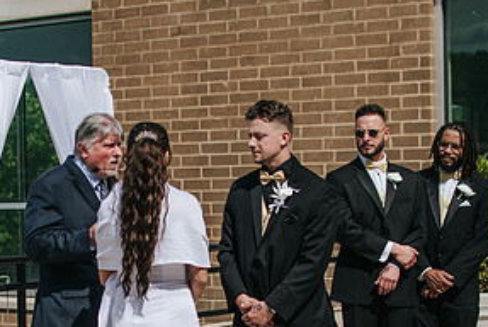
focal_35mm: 106
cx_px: 150
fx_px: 1438
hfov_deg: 19.2
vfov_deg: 12.8
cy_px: 295
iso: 100
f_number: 2.8
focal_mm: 35
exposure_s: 1/4000
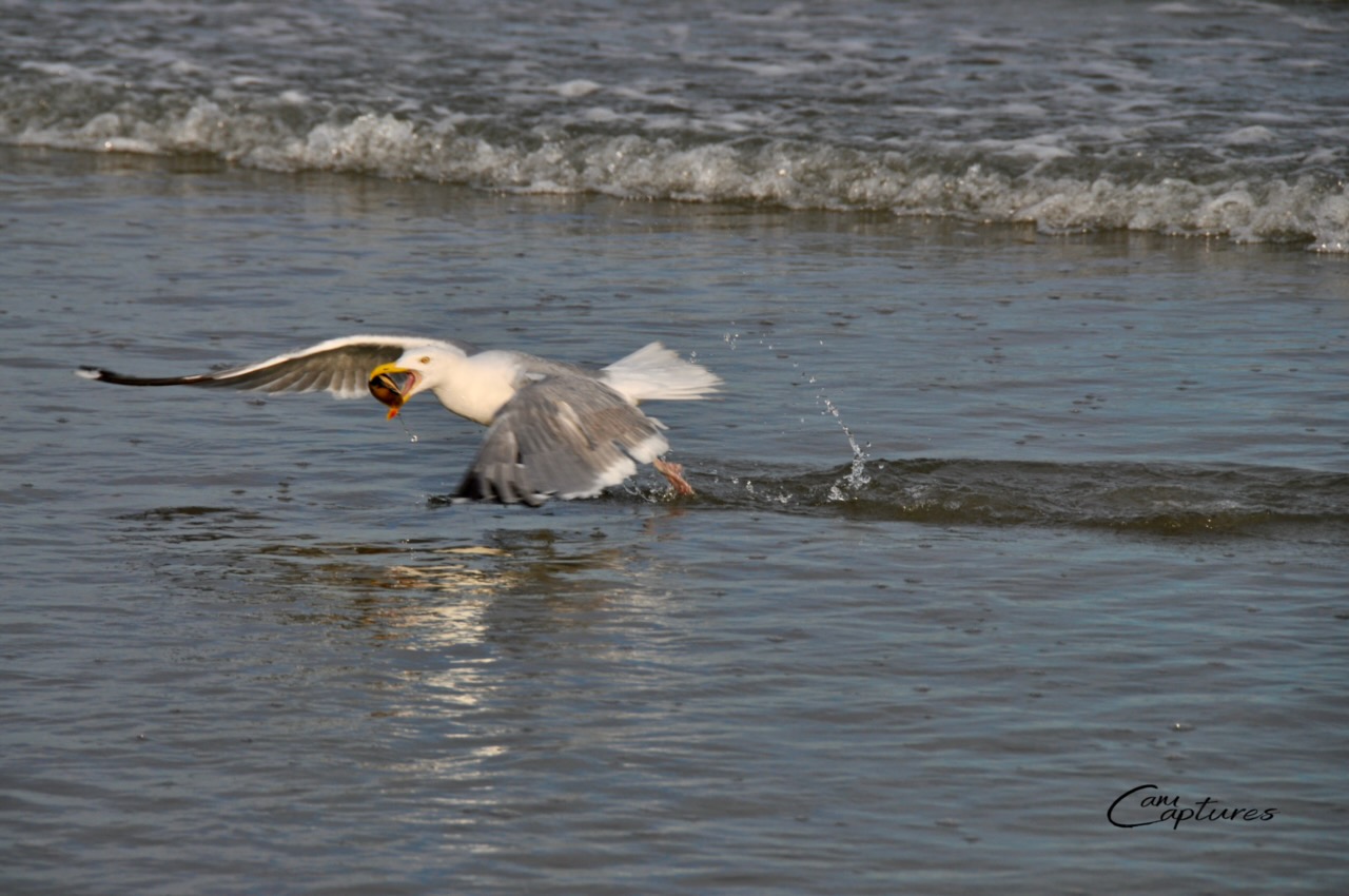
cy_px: 448
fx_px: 11227
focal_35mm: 300
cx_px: 674
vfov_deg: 4.6
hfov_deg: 6.9
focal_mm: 200
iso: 200
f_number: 8
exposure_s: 1/1000
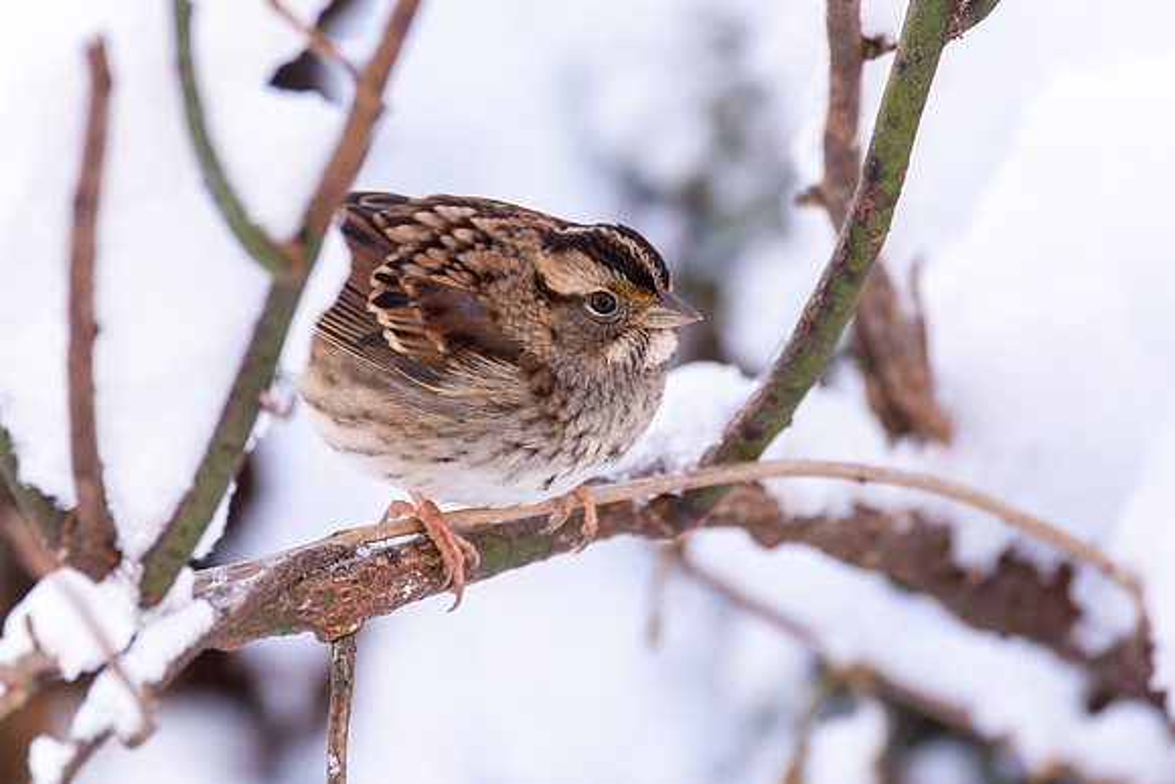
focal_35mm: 970
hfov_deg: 2.1
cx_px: 531
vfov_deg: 1.4
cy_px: 339
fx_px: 31682
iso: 400
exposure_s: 1/160
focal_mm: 600
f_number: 6.3
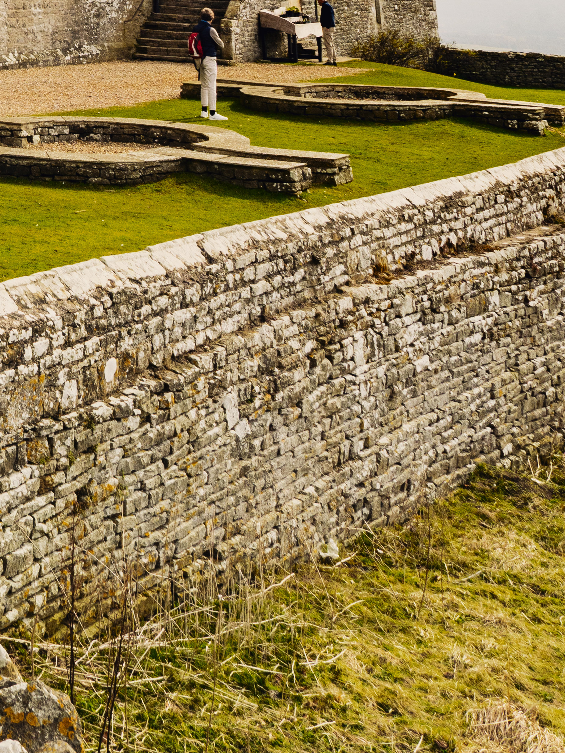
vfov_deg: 21.3
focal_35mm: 74
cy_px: -432
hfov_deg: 17.1
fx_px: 1611
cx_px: -380
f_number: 11
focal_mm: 20
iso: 125
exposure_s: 1/100
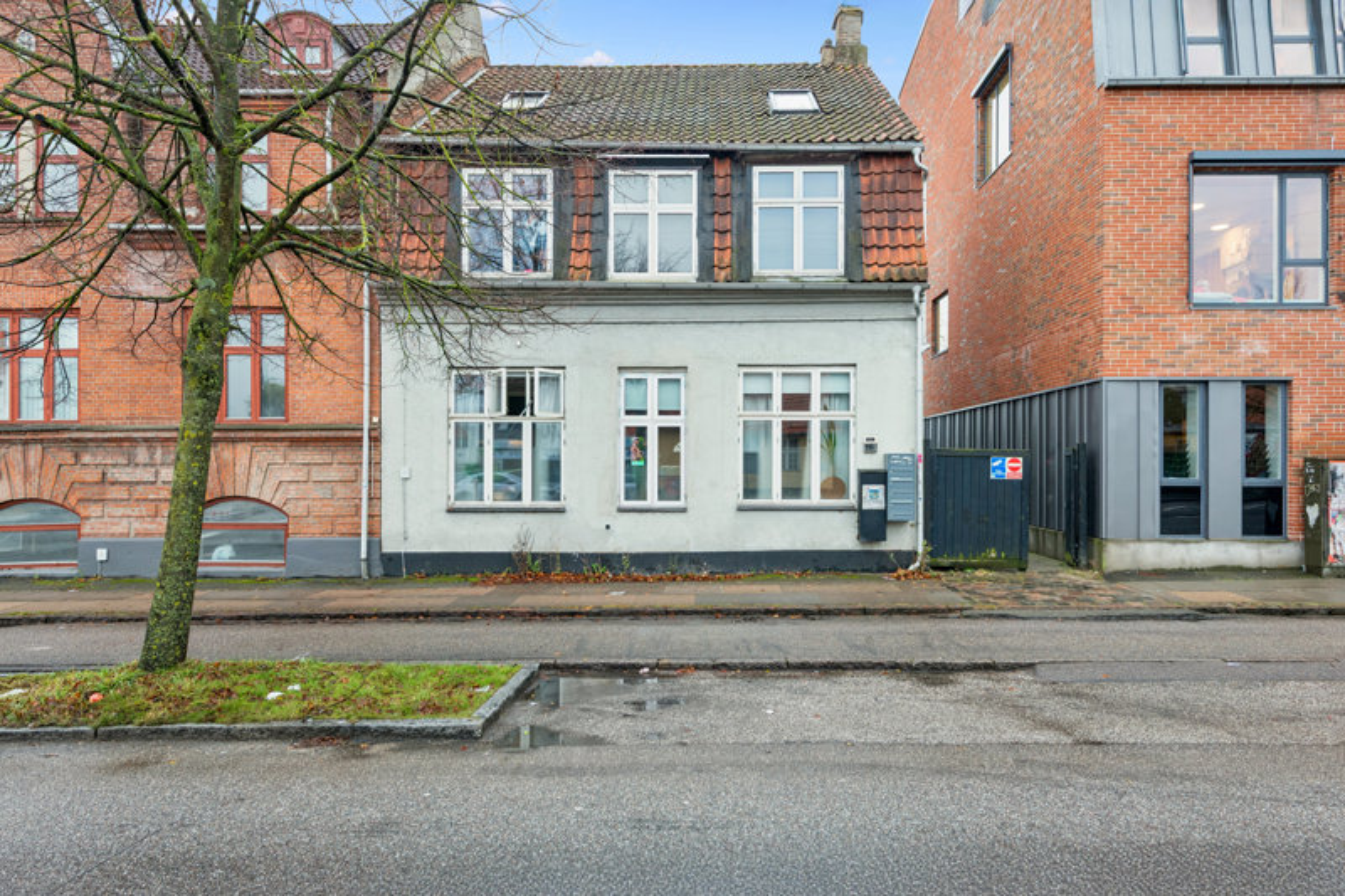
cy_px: 448
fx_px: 747
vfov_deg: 61.9
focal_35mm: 20
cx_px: 672
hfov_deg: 84.0
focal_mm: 20
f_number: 10
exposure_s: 1/15
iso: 400
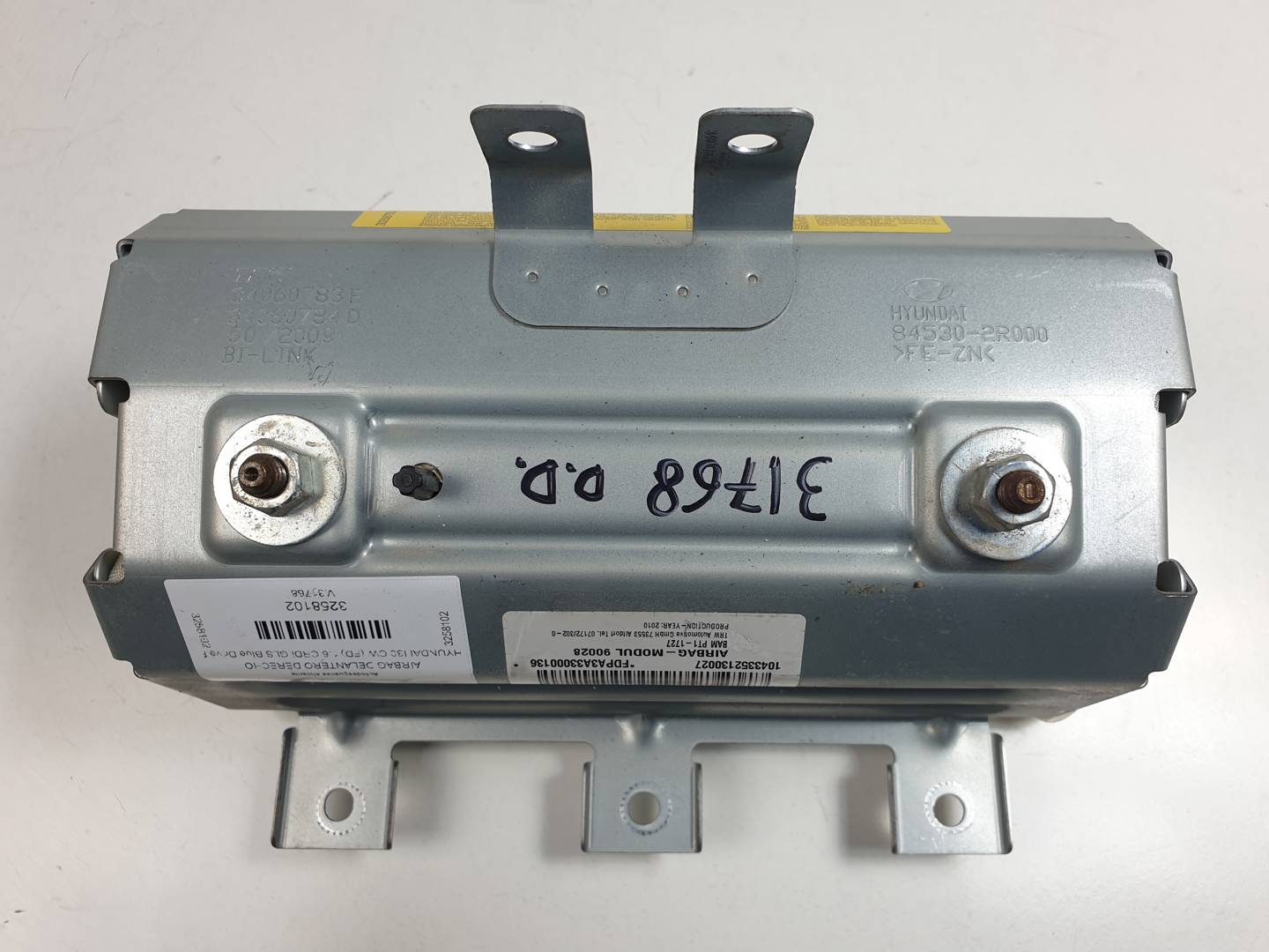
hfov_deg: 67.3
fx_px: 953
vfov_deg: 53.1
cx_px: 634
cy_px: 476
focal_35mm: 26
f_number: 2.4
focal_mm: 4.3
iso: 50
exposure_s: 1/183
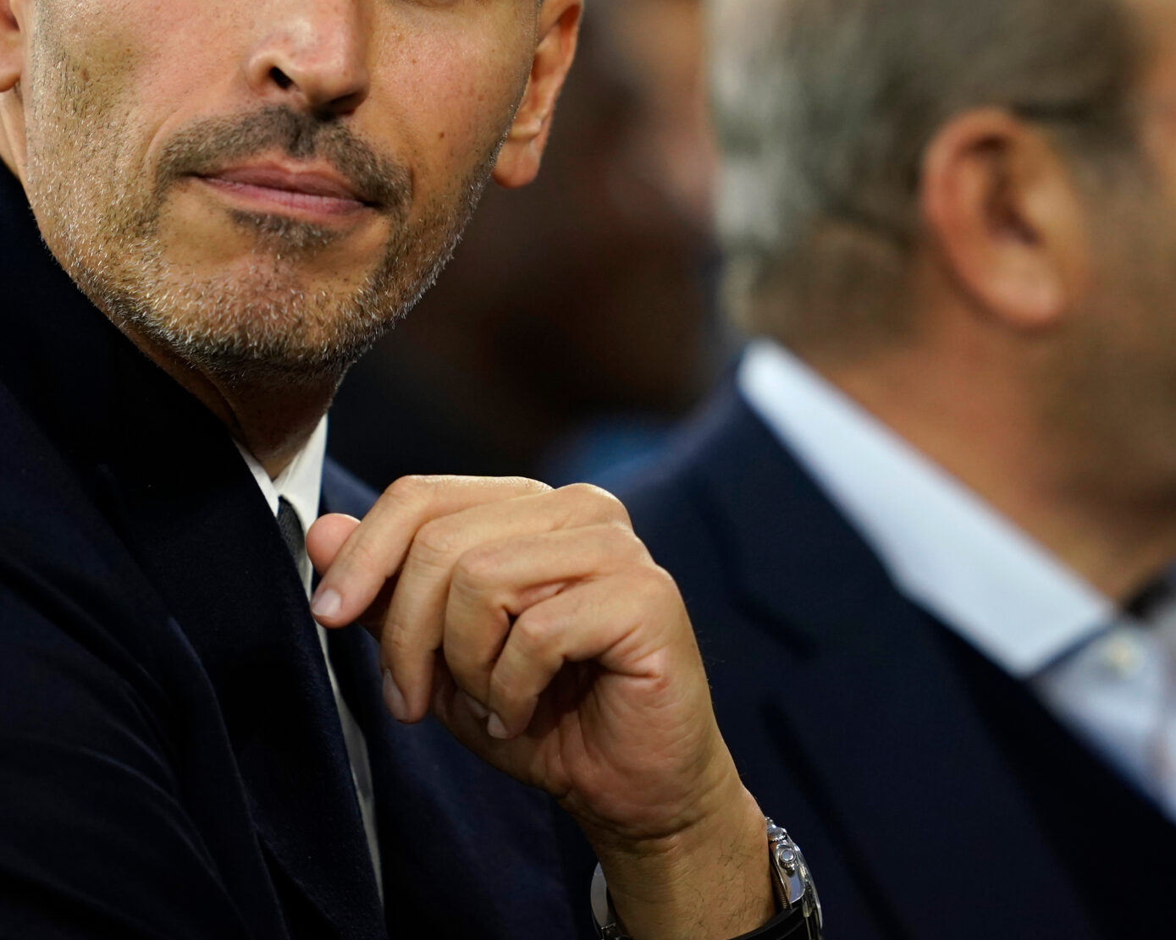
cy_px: 252
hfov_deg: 2.8
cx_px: 447
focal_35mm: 692
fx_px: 24083
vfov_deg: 2.2
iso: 2000
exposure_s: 1/1250
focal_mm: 400
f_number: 2.8
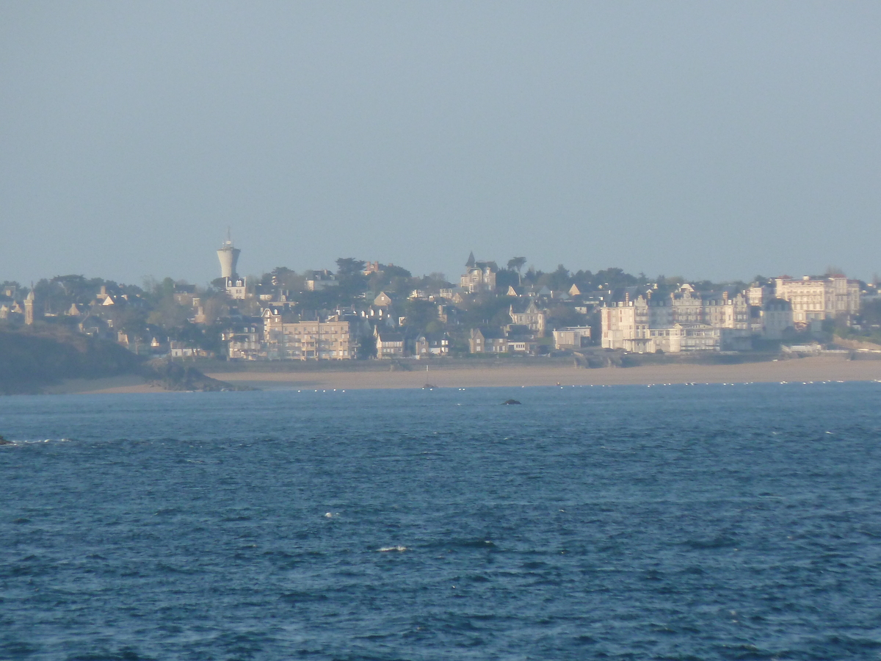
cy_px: 330
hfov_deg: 5.0
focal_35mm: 399
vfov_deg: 3.7
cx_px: 440
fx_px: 10155
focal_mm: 49.2
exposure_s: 1/400
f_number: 4.9
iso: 160
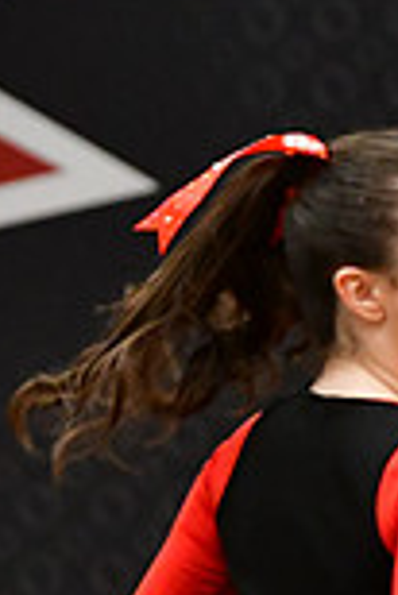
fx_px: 14957
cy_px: 605
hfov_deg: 1.5
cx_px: -657
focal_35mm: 904
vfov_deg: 2.3
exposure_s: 1/500
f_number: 3.5
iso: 5000
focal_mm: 160
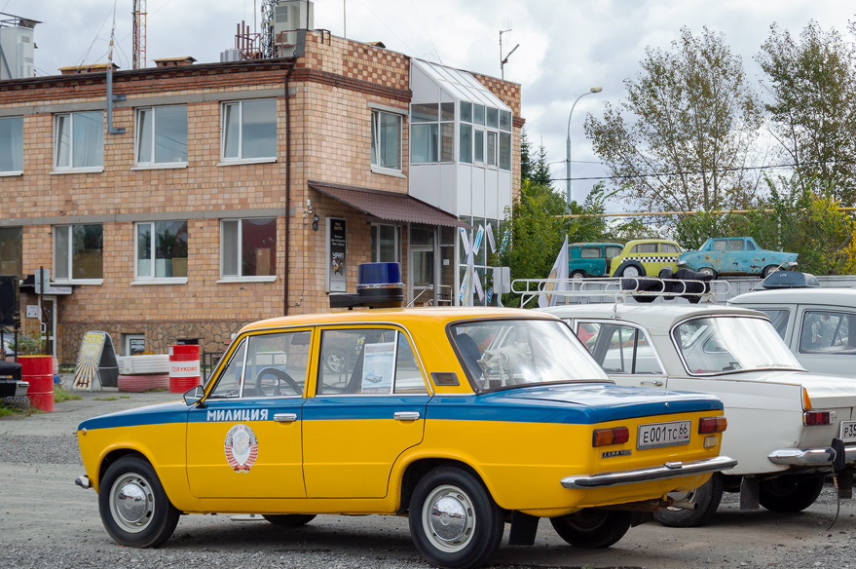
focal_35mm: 68
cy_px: 292
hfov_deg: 29.6
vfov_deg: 20.0
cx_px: 564
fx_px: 1609
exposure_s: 1/400
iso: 200
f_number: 7.1
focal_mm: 31
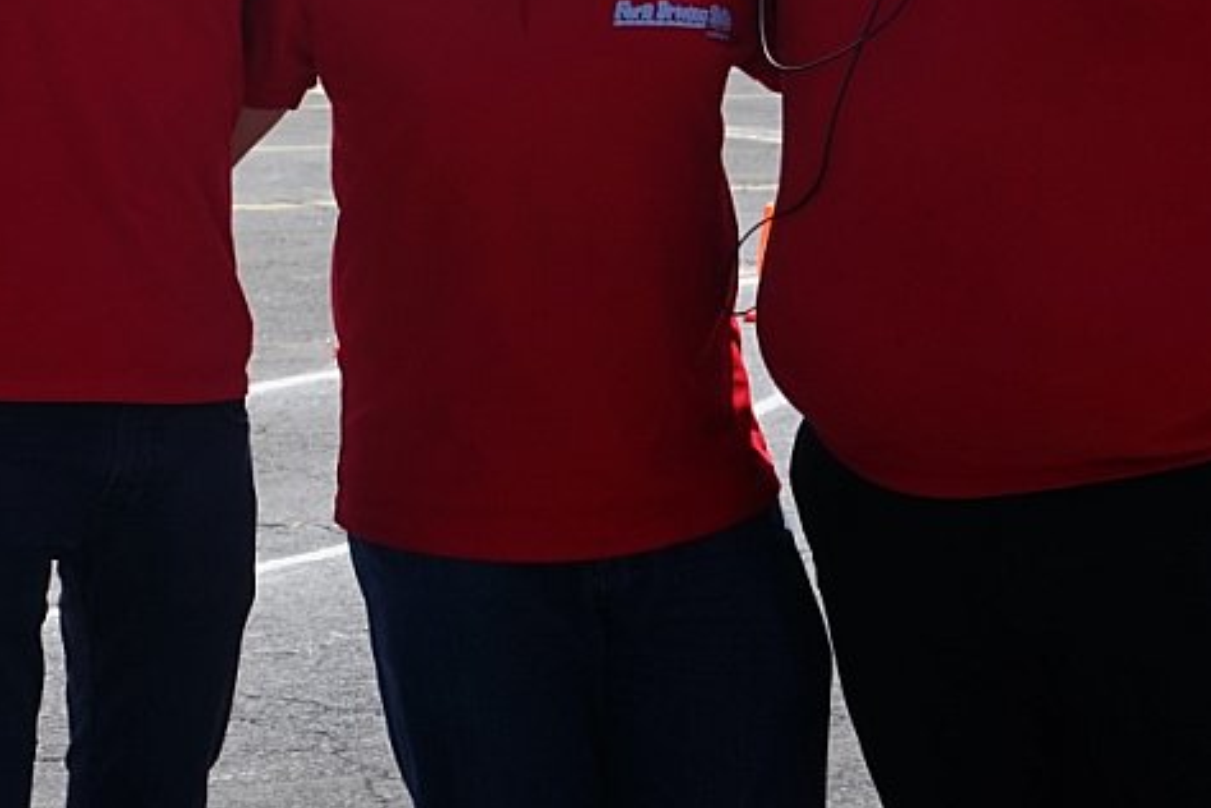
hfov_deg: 17.6
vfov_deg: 12.4
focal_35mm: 108
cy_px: -190
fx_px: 3633
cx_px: -429
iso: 100
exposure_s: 1/160
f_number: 10
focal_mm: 32
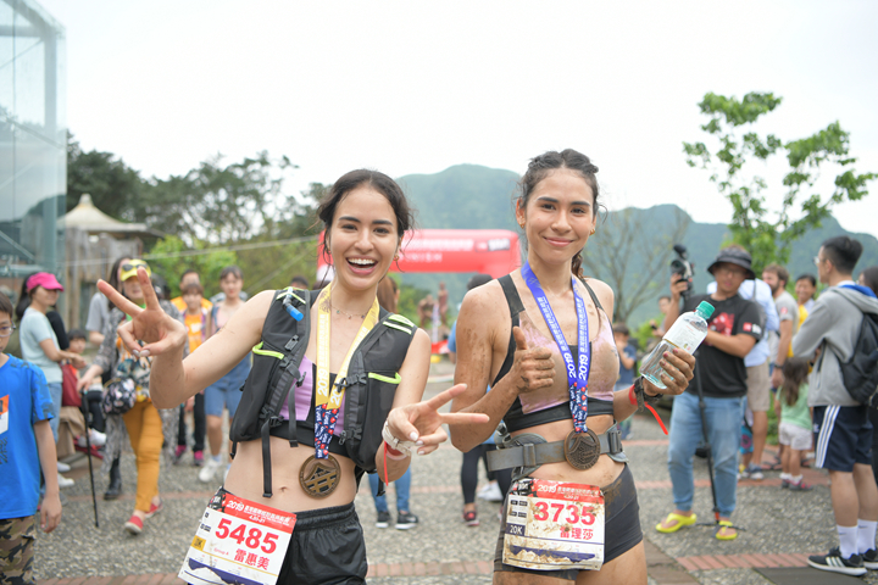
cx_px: 439
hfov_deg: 53.1
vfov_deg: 36.9
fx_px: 878
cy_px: 292
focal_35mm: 36
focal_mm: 36
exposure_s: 1/500
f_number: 2.8
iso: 220
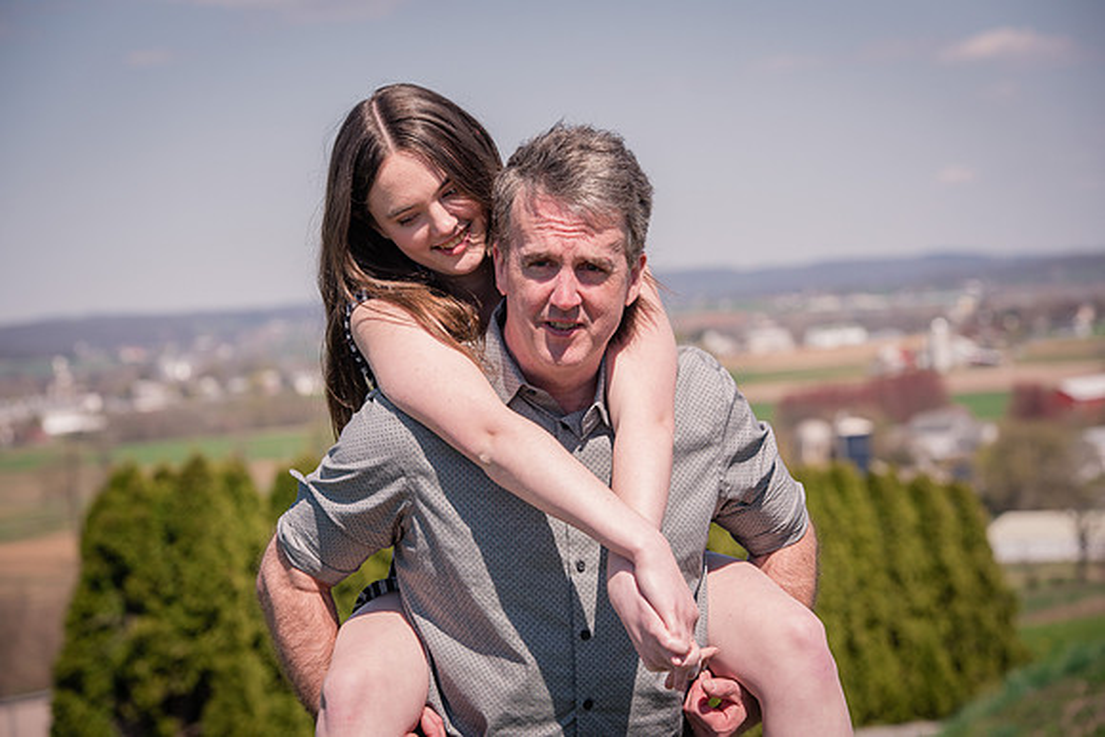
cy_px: 368
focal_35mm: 125
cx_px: 552
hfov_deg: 16.4
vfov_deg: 11.0
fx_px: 3838
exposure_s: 1/500
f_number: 7.1
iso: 200
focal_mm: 125
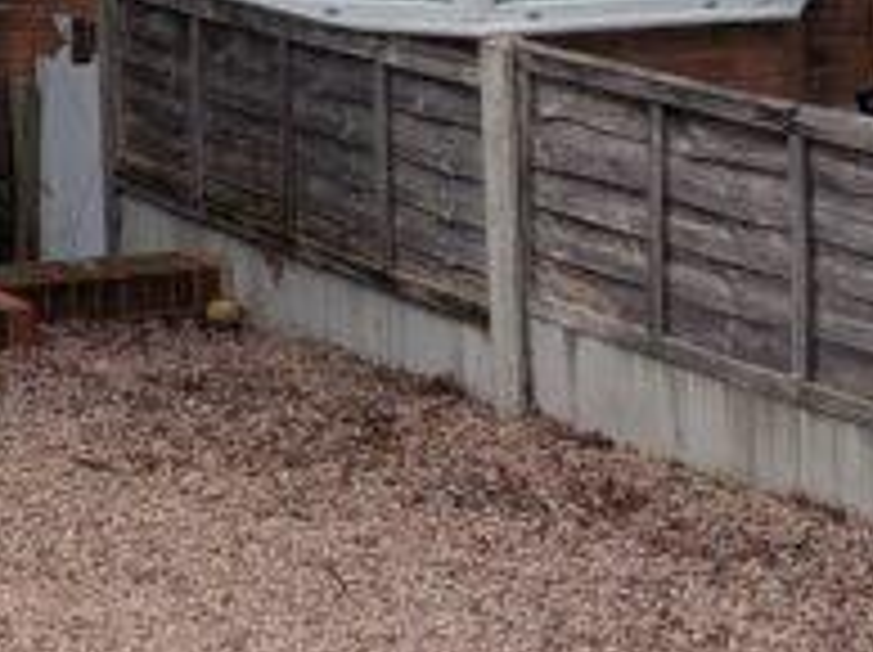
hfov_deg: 14.1
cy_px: -681
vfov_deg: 10.6
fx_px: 3199
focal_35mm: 127
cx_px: -585
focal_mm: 6.9
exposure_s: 1/1621
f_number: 1.68
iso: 20
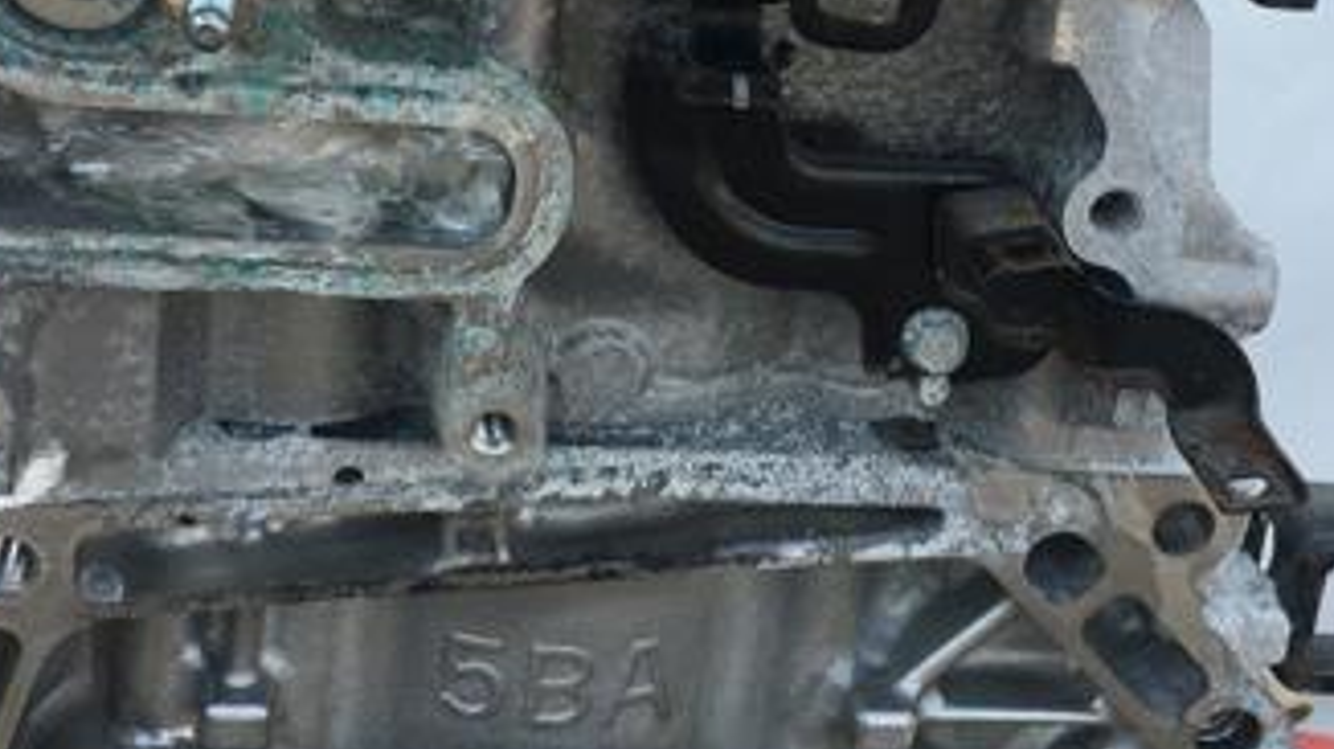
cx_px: 724
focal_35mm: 62
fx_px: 2192
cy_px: 94
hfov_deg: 33.8
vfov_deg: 19.1
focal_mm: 4.15
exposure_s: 1/324
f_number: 2.2
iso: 25
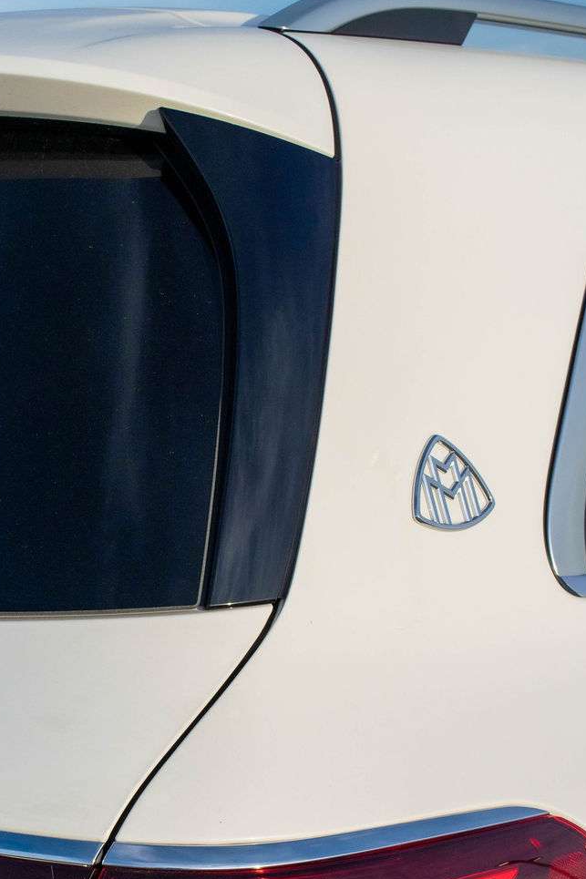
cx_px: 131
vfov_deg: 27.1
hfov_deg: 18.3
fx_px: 1807
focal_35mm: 74
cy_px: 634
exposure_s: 1/2000
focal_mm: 31
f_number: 8
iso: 400
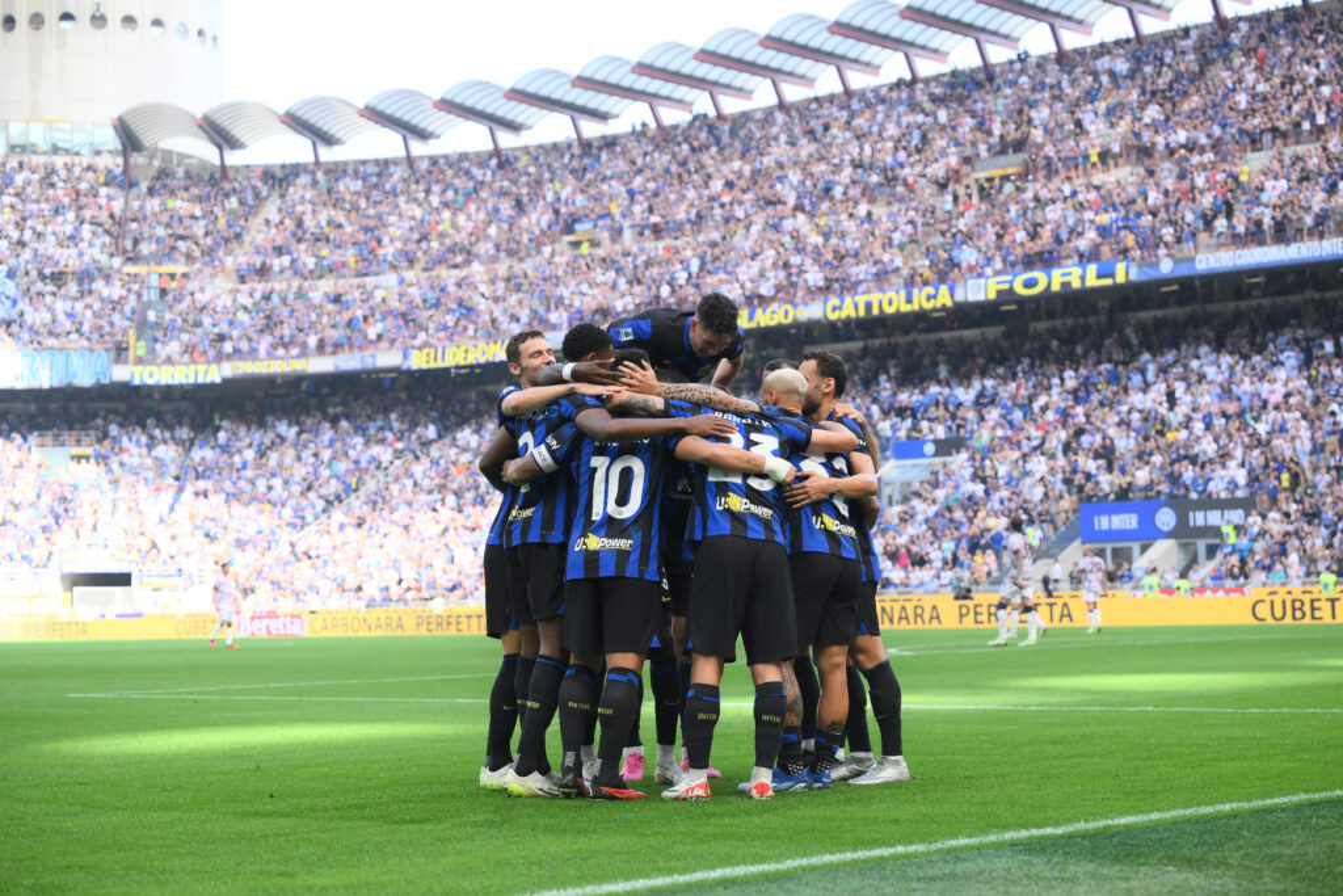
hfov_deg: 28.8
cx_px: 672
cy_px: 448
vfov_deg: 19.5
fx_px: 2612
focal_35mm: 70
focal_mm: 70
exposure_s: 1/2000
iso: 1600
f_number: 4
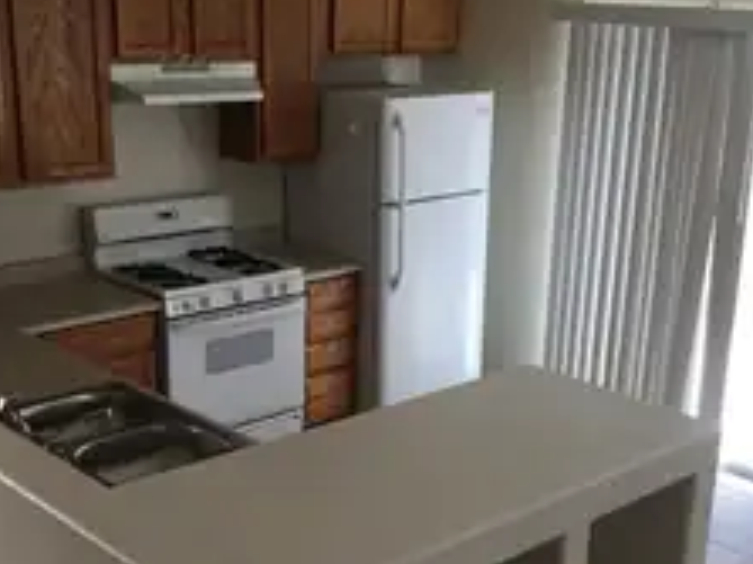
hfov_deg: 36.8
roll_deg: -1.9
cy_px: 385
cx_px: 382
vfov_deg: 27.8
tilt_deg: -18.5
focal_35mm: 52
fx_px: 1131
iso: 40
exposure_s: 1/120
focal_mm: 4.15
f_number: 2.2
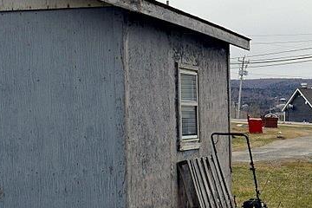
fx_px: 867
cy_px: 111
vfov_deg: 13.7
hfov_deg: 18.8
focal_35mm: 100
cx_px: 413
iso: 200
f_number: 11
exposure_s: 1/500
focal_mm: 20
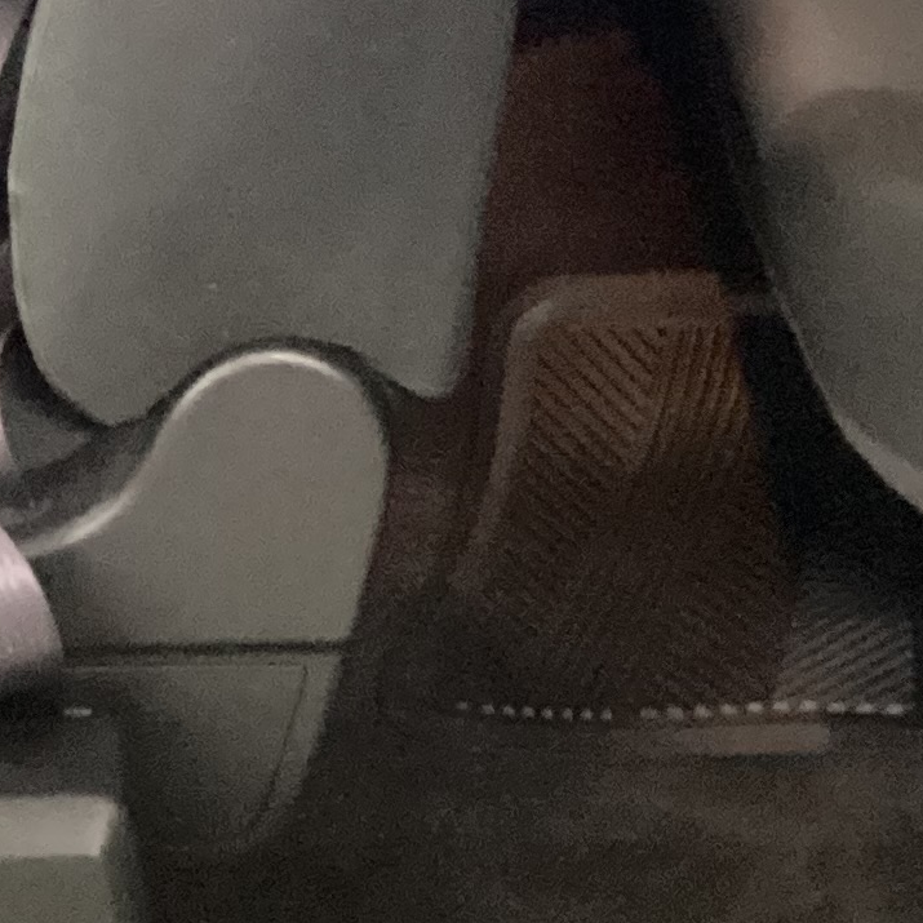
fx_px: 3771
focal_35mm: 125
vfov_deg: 13.3
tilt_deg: -16.3
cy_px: -386
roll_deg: +1.1
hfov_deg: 13.7
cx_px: -9
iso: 800
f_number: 2.4
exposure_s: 1/20
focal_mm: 3.3
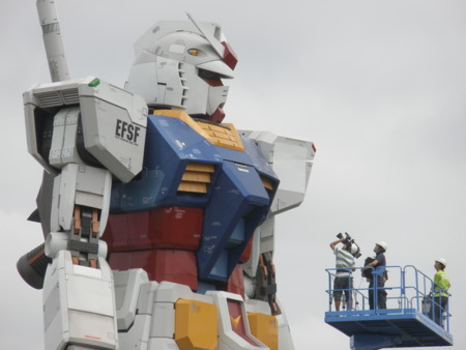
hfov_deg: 7.6
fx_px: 3502
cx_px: 233
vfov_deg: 5.7
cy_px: 175
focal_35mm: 260
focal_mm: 46.2
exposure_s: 1/500
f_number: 5.3
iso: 64
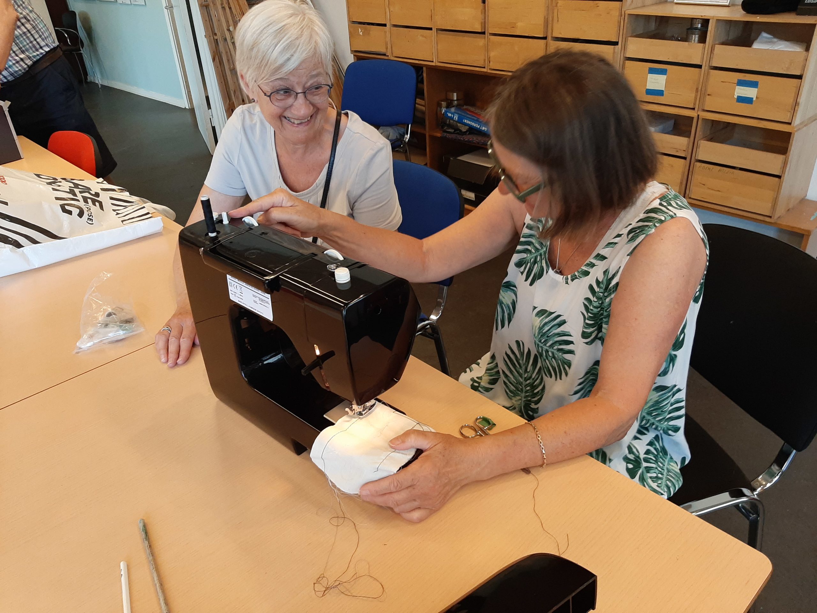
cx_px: 408
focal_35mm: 26
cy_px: 306
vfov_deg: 53.1
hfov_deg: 67.3
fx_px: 614
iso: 100
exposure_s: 1/50
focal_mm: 3.93
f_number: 1.7
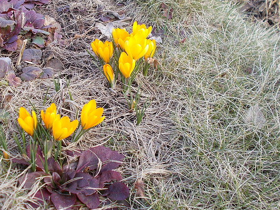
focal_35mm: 45
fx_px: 364
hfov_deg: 41.7
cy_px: 74
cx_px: 102
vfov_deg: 32.0
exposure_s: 1/160
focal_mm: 5.3
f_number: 3.4
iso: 80
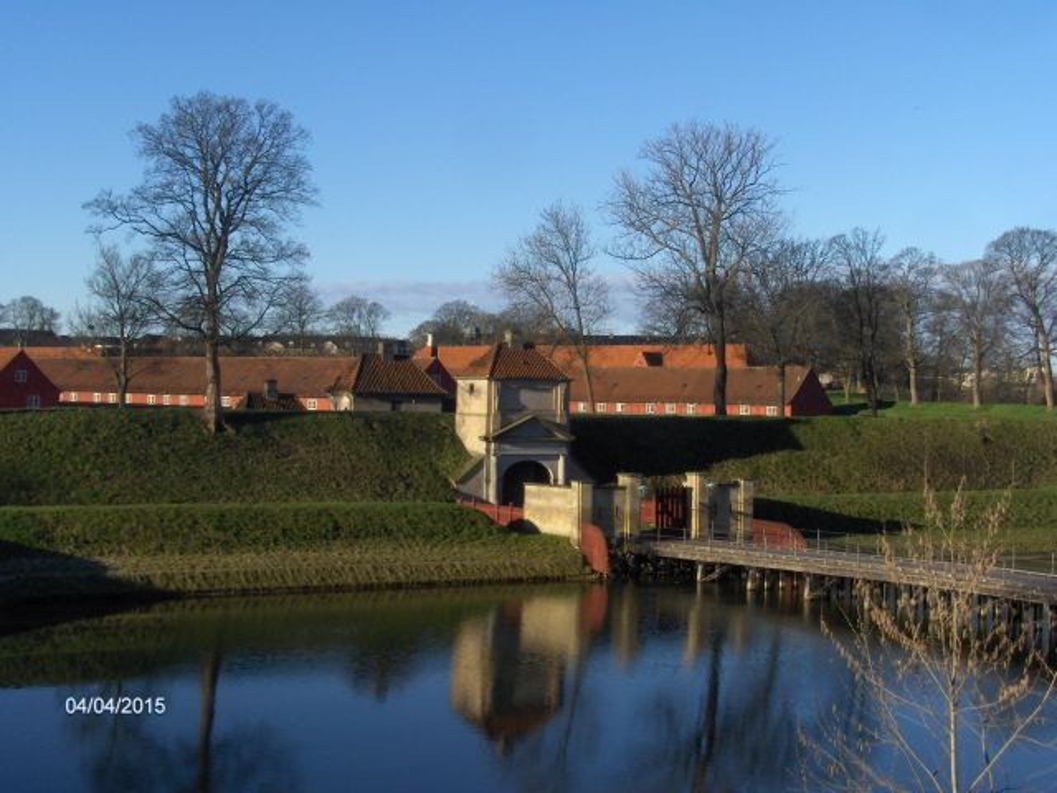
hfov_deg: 34.3
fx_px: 1710
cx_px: 528
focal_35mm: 56
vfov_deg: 26.1
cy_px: 396
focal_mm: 9.19
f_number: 5.3
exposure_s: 1/377
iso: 100
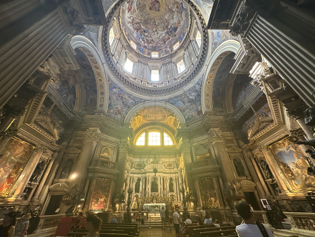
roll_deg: +0.8
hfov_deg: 102.1
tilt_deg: +34.7
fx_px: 127
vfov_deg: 85.7
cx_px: 158
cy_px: 118
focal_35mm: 14
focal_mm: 2.22
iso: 320
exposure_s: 1/50
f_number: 2.2
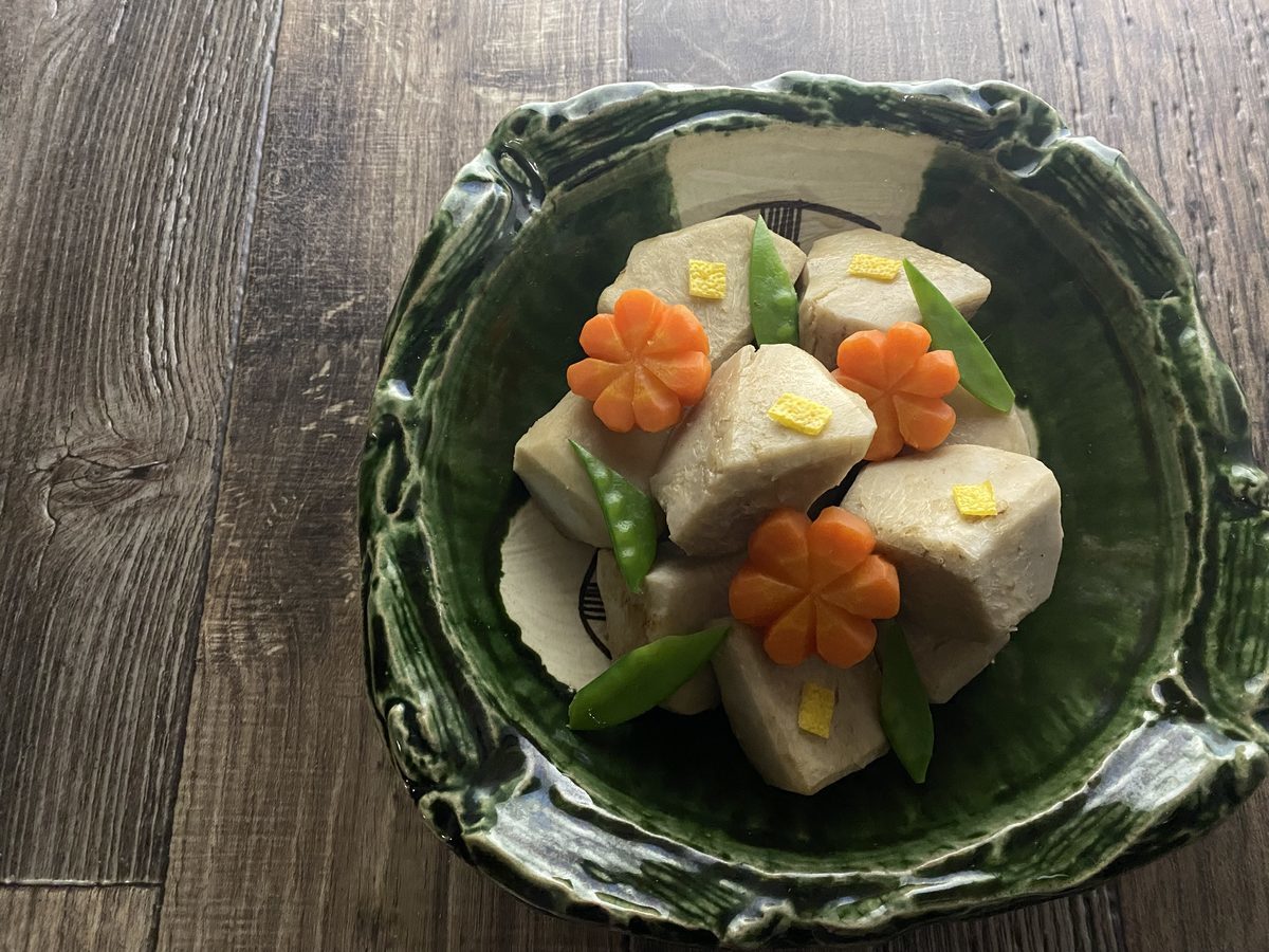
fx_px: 953
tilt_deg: -72.7
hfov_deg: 67.3
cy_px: 476
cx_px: 634
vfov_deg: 53.1
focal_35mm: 26
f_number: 1.8
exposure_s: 1/30
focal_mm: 4.25
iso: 800
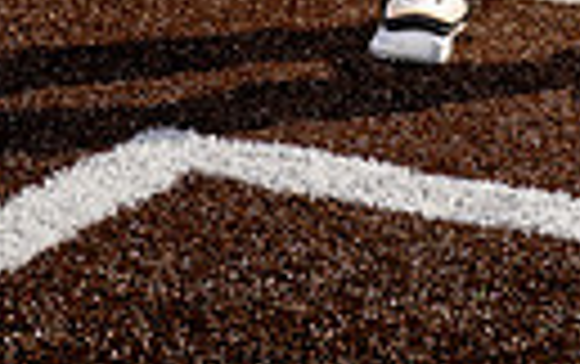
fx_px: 2469
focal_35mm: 156
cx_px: 571
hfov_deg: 13.2
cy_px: -517
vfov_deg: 7.8
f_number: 4
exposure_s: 1/1000
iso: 100
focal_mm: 44
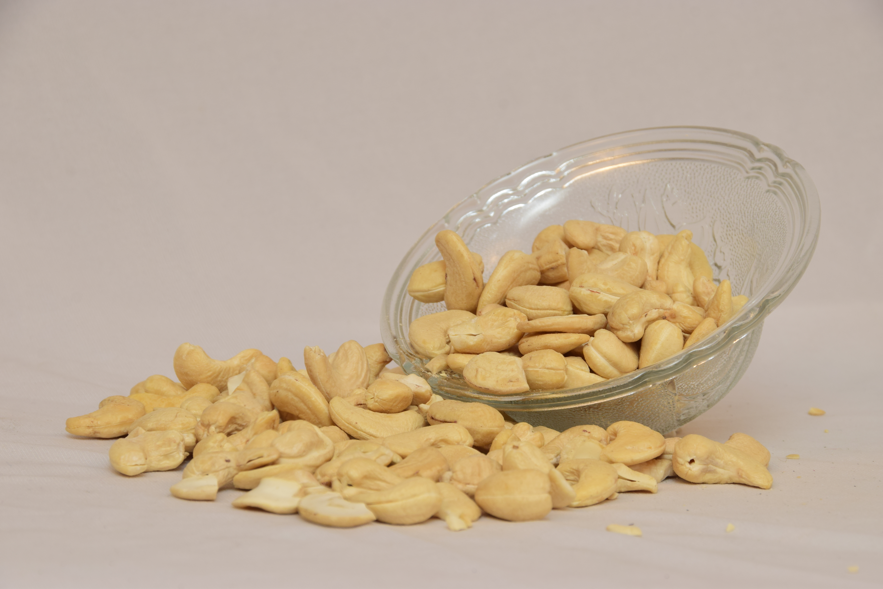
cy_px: 294
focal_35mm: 158
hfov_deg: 13.0
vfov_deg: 8.7
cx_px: 442
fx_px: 3863
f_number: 11
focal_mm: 105
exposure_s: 1/125
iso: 200
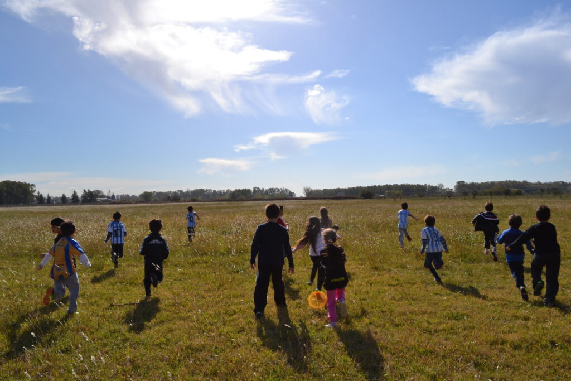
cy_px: 190
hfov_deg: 67.4
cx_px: 286
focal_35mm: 27
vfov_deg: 47.9
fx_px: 428
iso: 100
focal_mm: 18
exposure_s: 1/200
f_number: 11
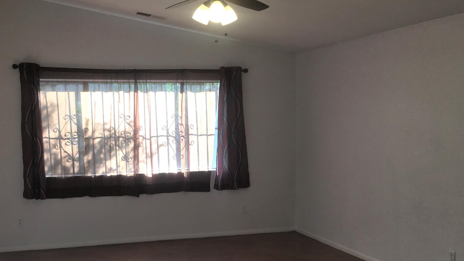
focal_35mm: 47
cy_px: 179
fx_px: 578
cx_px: 205
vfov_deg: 25.3
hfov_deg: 43.6
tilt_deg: -5.3
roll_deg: -0.1
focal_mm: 4.15
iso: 32
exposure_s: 1/120
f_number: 2.2
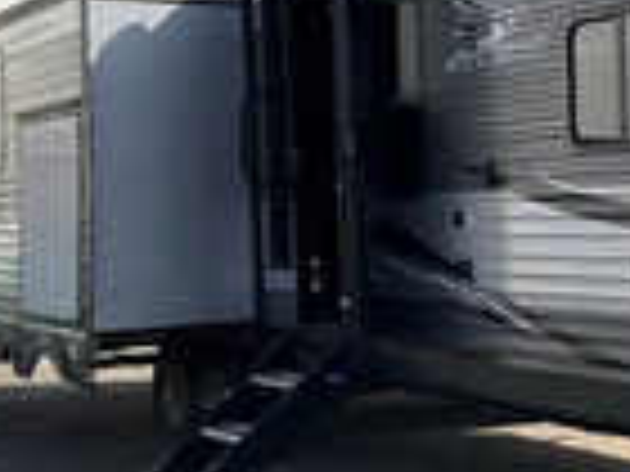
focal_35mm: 83
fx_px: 1511
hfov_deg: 22.3
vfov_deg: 17.8
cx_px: 693
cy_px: 247
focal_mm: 3
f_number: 1.8
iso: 25
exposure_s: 1/1490
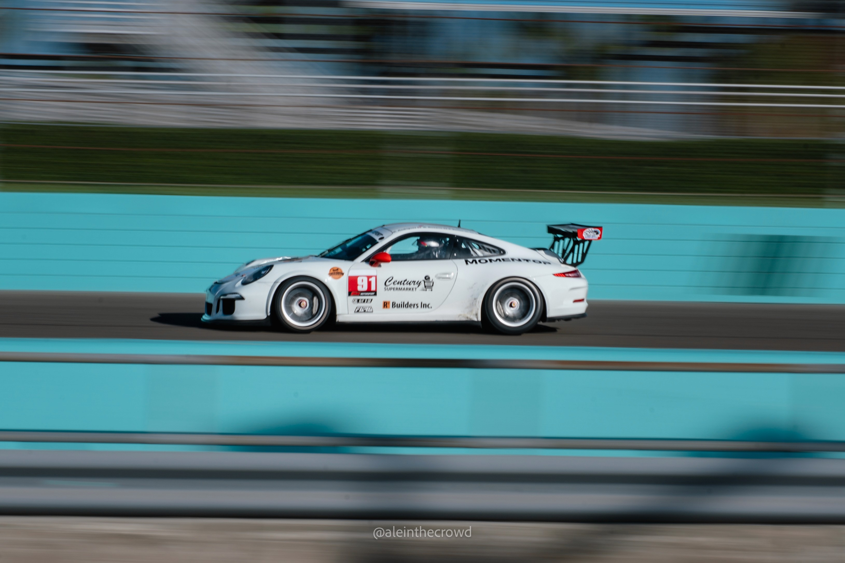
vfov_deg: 9.1
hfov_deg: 13.6
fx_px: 3531
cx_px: 428
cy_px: 344
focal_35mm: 150
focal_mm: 82
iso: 100
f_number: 22
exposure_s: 1/60
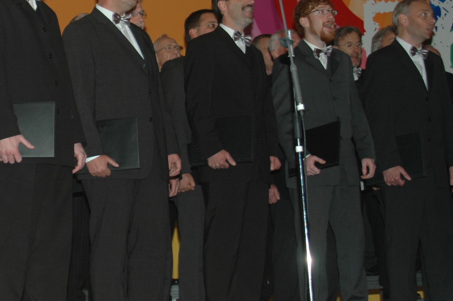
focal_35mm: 102
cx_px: 2
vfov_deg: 13.3
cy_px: 73
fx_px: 1282
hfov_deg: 19.5
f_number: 4.2
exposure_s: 1/500
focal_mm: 32
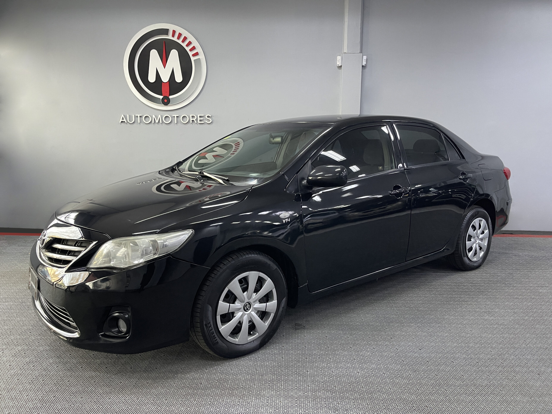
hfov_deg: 69.4
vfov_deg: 54.9
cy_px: 207
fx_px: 399
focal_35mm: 25
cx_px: 276
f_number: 1.6
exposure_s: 1/60
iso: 400
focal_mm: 5.1
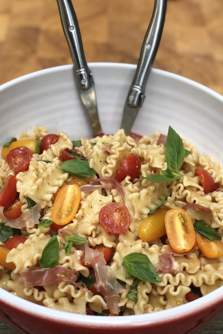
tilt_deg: -45.0
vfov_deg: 36.2
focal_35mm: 55
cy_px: 164
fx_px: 511
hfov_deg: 24.6
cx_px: 109
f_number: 2.4
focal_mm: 6
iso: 16
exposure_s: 1/240
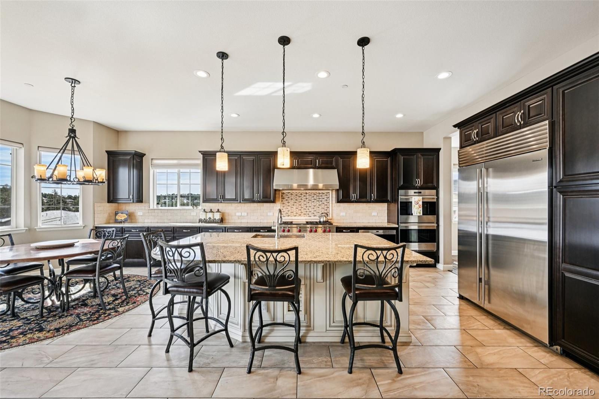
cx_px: 300
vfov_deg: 81.2
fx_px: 233
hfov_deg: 104.3
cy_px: 200
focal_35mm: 14
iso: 100
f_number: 11
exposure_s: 1/15
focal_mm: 14
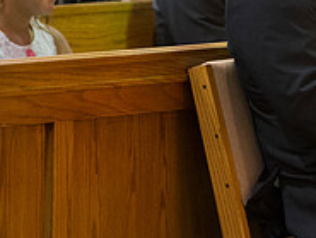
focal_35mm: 601
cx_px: 475
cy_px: 108
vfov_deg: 2.5
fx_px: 5490
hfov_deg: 3.3
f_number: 3.2
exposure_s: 1/60
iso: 5000
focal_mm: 200
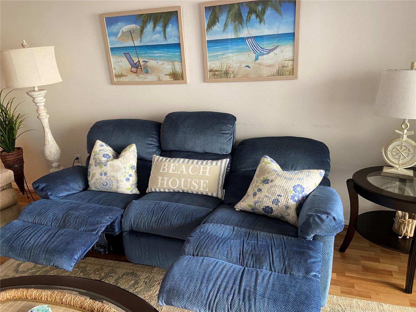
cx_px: 208
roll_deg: +4.4
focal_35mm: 26
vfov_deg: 53.1
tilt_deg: -20.2
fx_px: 312
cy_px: 156
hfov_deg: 67.3
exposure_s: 1/60
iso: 200
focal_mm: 4.25
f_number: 1.8
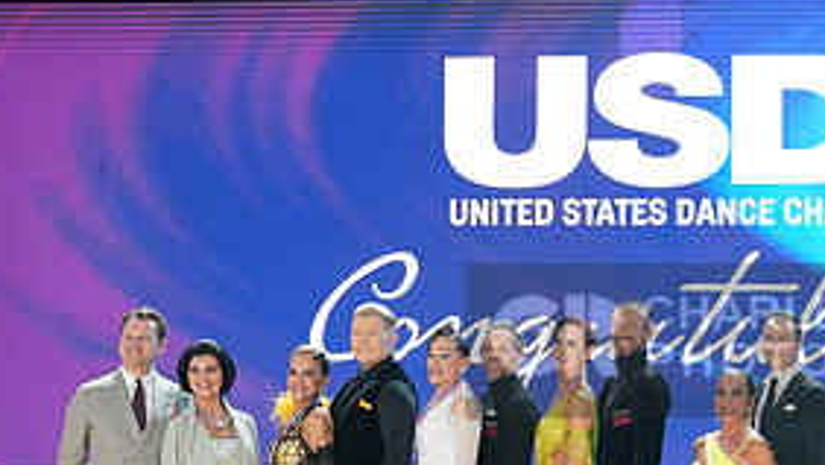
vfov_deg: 16.6
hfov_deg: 27.8
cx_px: 784
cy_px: 341
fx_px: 1587
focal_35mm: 73
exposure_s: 1/400
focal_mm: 33.7
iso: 2500
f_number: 4
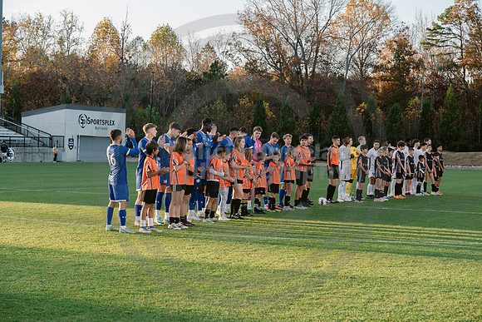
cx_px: 241
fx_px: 937
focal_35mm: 70
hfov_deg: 28.8
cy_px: 161
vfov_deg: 19.5
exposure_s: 1/800
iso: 1250
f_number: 5.6
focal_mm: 70
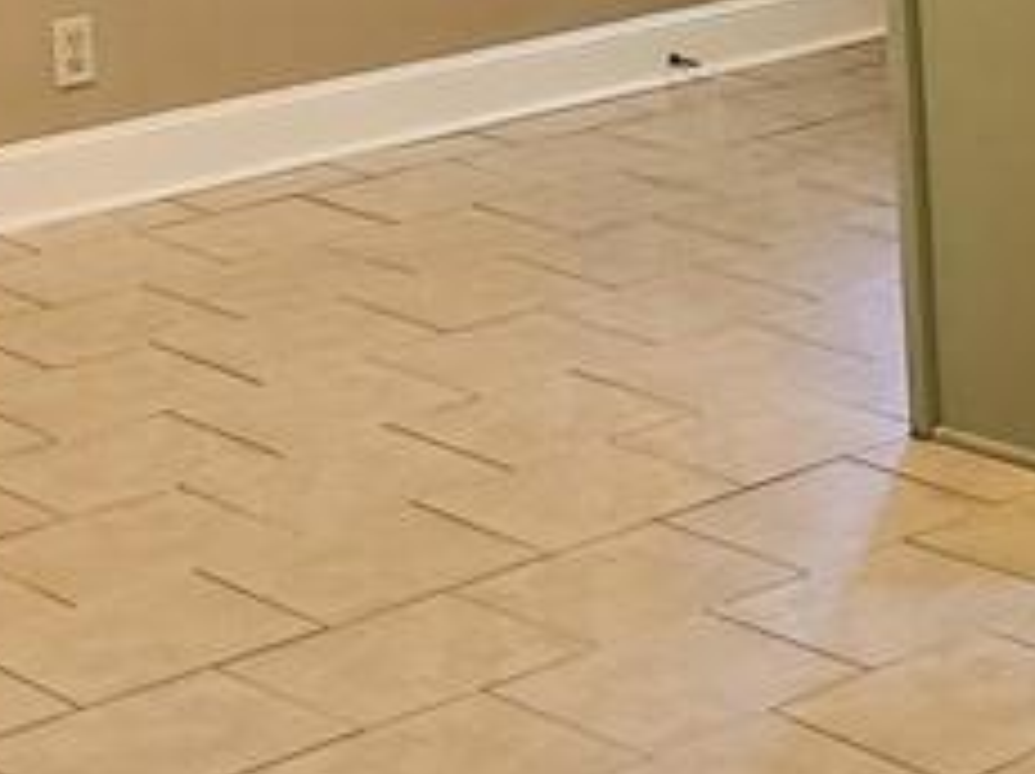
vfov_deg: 12.5
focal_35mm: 116
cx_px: 1372
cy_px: -81
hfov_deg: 16.0
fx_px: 3465
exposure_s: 1/39.1
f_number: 1.8
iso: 320
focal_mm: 5.4
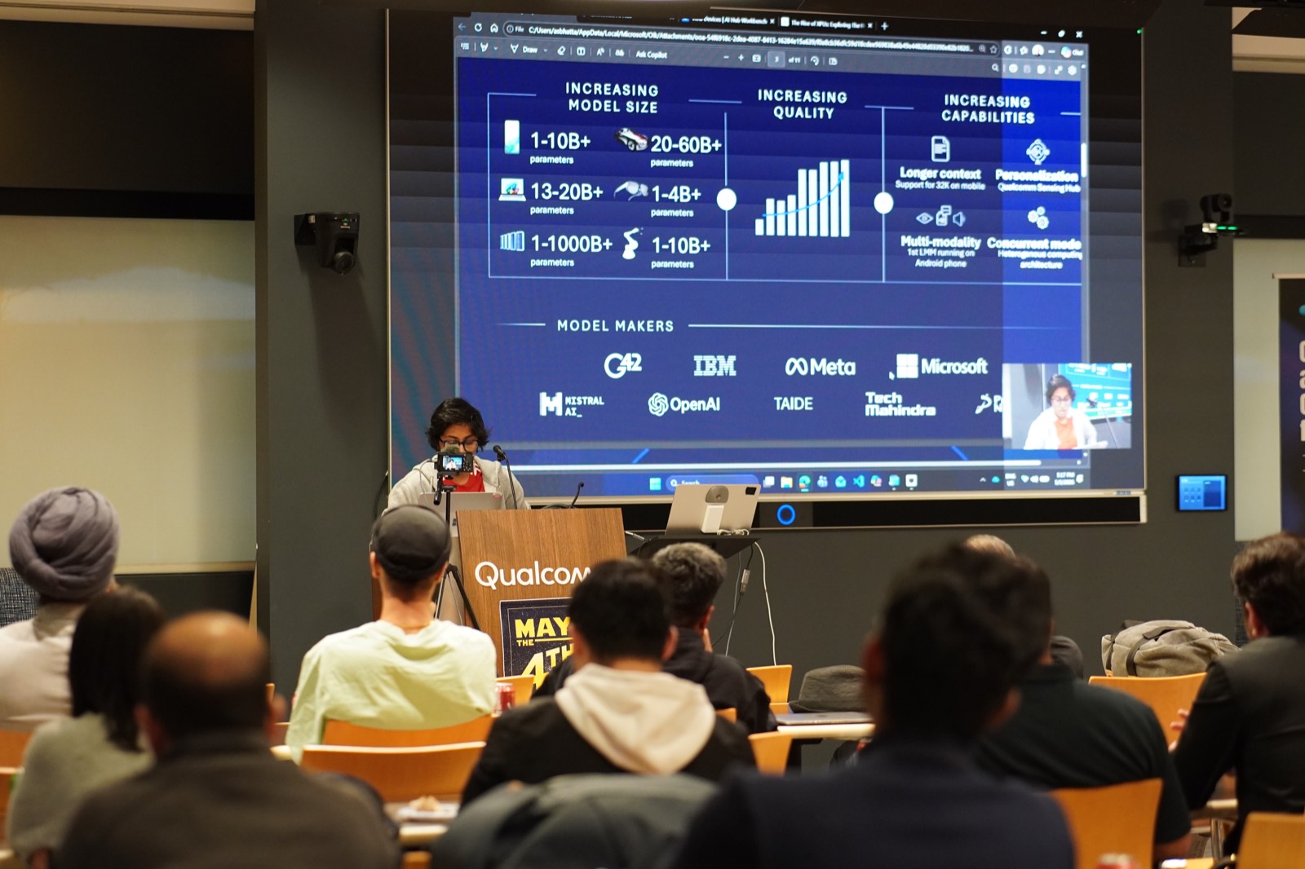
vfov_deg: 12.2
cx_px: 652
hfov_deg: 18.2
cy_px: 434
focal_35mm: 112
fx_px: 4077
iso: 1600
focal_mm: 75
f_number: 2.2
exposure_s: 1/160
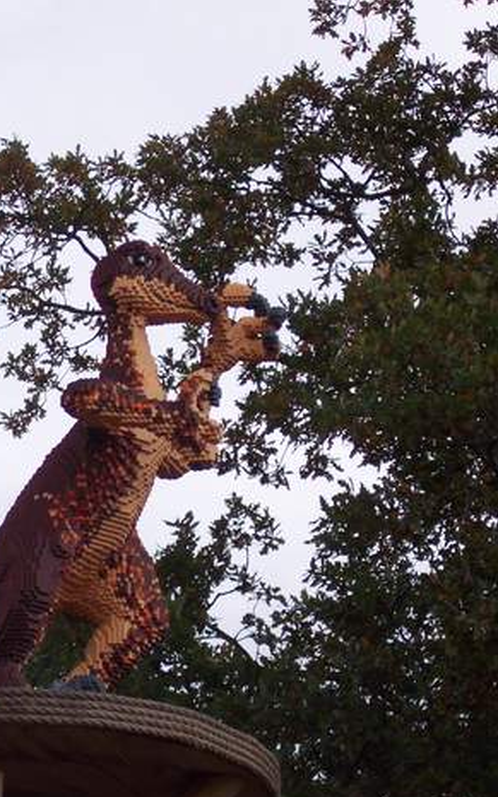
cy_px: 409
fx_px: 3607
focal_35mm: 166
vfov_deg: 12.6
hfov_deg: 7.9
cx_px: 62
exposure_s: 1/500
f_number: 4.8
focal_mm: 24
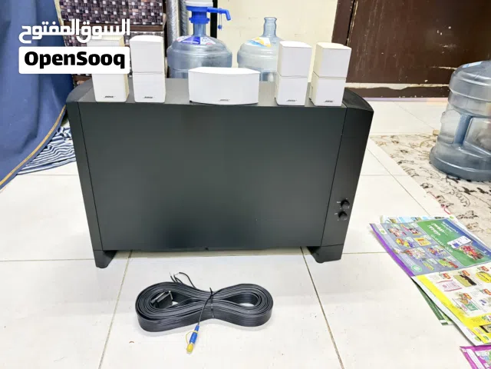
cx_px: 246
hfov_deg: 67.3
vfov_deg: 53.1
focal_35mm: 26
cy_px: 184
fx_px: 369
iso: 1000
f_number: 1.6
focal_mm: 5.96
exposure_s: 1/24
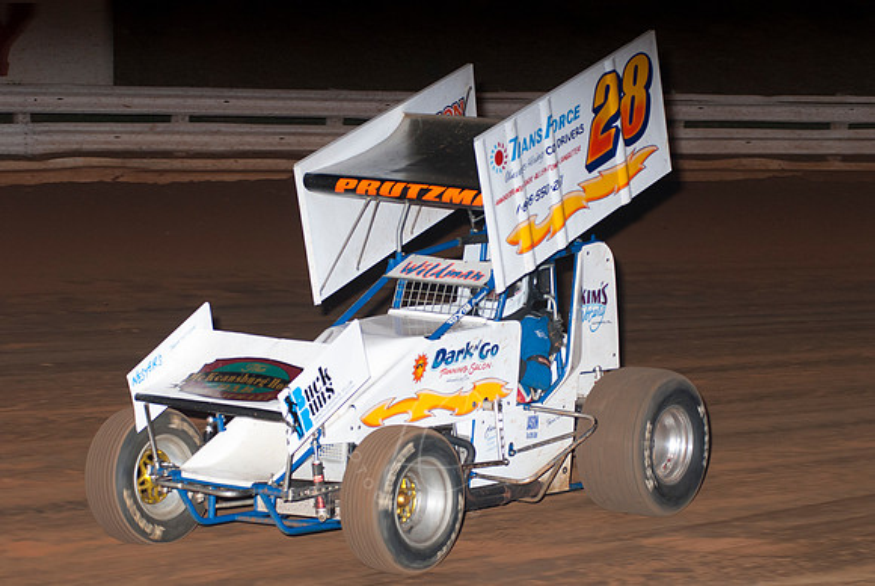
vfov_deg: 11.4
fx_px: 2920
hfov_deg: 17.0
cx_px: 438
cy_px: 293
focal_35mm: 120
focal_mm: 80
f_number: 4
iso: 400
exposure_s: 1/400
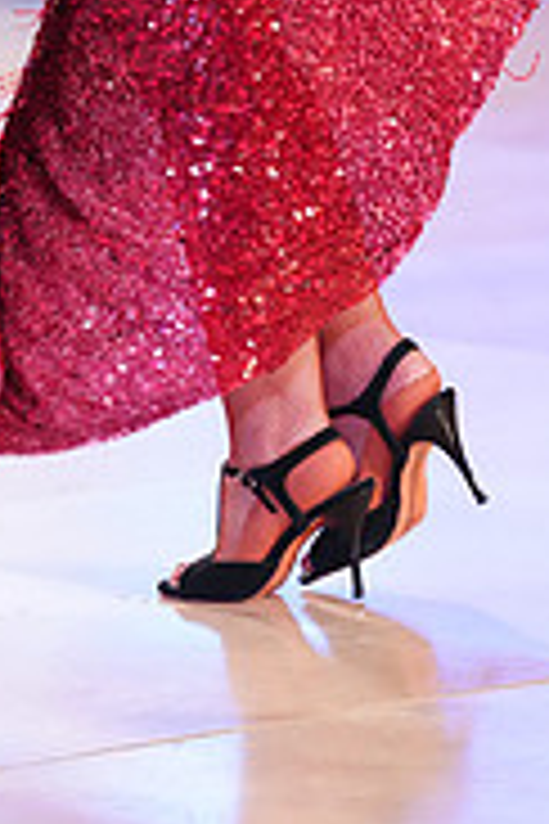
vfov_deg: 4.9
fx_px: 9561
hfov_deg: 3.3
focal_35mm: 418
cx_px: 119
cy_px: -414
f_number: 2.8
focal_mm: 132
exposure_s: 1/400
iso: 5000
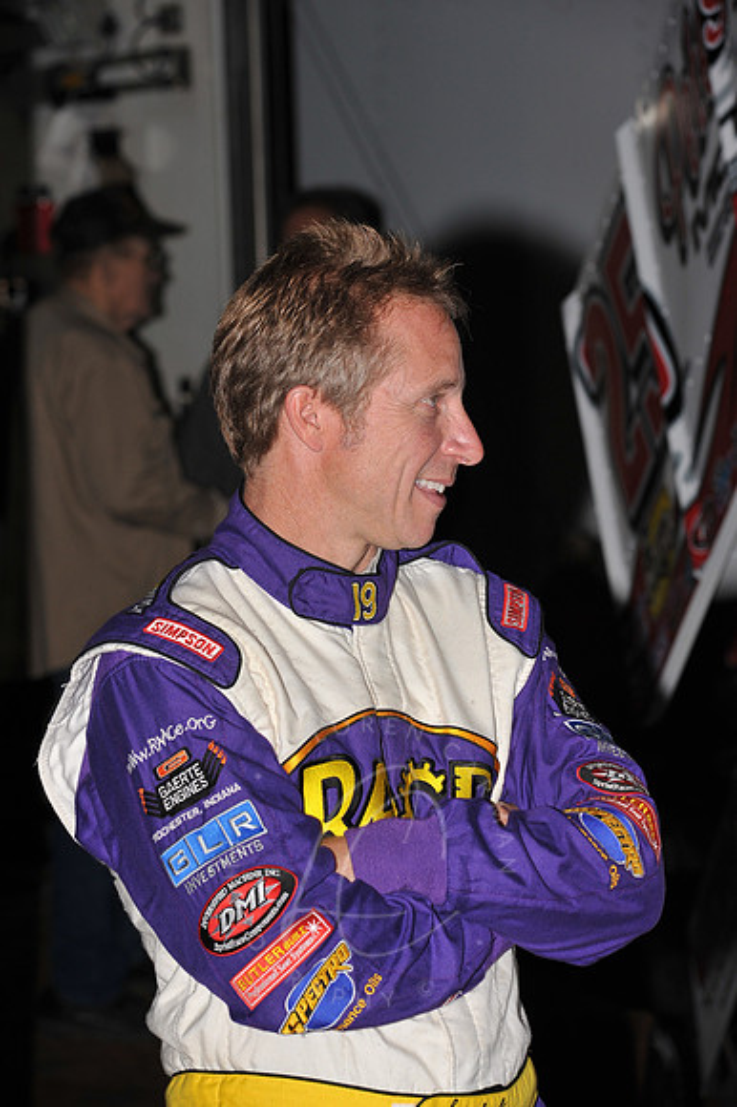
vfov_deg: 12.1
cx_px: 368
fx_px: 5226
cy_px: 554
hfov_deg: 8.1
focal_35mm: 170
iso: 500
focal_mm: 170
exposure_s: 1/250
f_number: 10
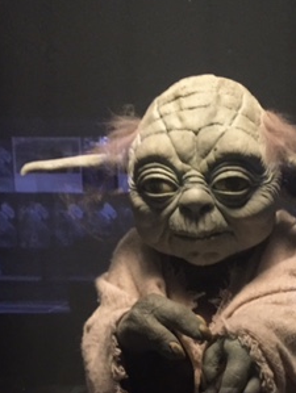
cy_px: 369
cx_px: 207
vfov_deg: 29.6
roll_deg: +1.0
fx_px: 705
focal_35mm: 62
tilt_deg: -15.2
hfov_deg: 23.5
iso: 500
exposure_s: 1/17
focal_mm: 4.15
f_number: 2.2
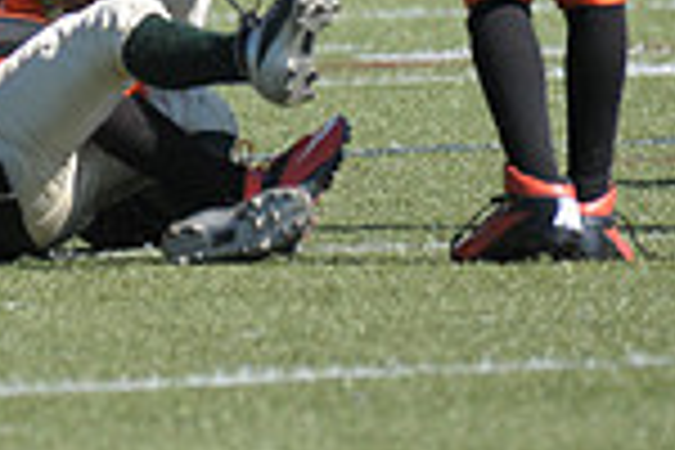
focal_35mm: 1736
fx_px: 32547
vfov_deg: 0.8
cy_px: -218
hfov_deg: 1.2
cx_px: -279
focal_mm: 300
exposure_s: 1/3200
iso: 640
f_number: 4
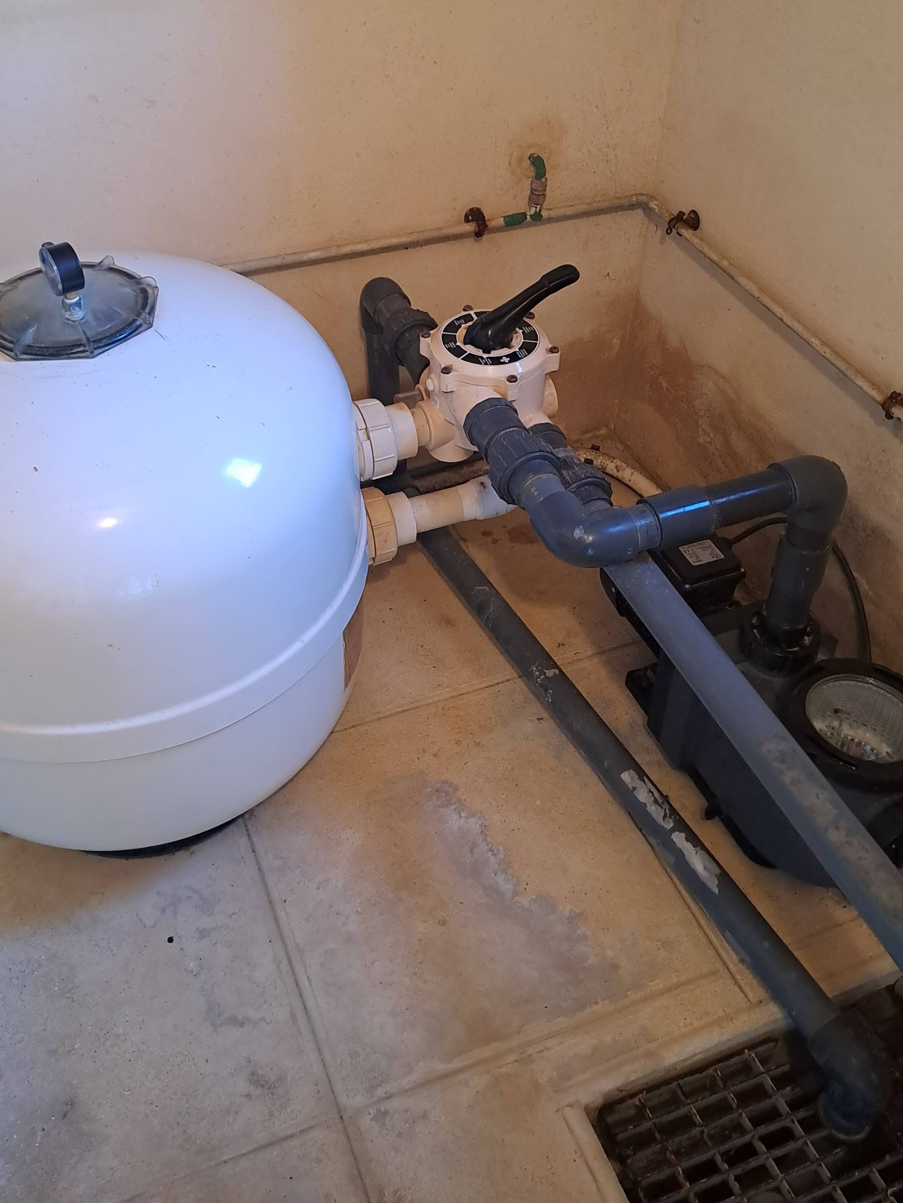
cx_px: 400
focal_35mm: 34
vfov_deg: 53.4
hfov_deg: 41.7
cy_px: 450
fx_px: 1182
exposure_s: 1/50
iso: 320
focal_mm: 4.65
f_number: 1.8
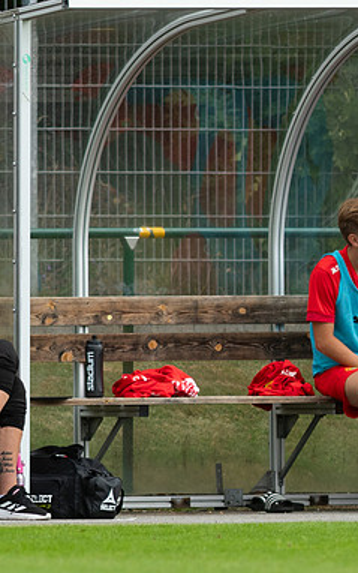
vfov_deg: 1.7
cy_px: 380
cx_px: -168
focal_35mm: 1250
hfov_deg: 1.1
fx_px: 19499
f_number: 3.2
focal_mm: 300
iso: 220
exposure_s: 1/1600
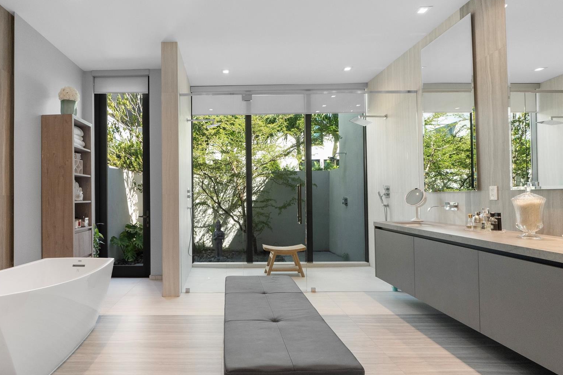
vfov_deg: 61.9
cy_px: 192
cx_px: 224
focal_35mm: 20
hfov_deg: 82.9
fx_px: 313
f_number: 10
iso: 800
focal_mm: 10
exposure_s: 1/2
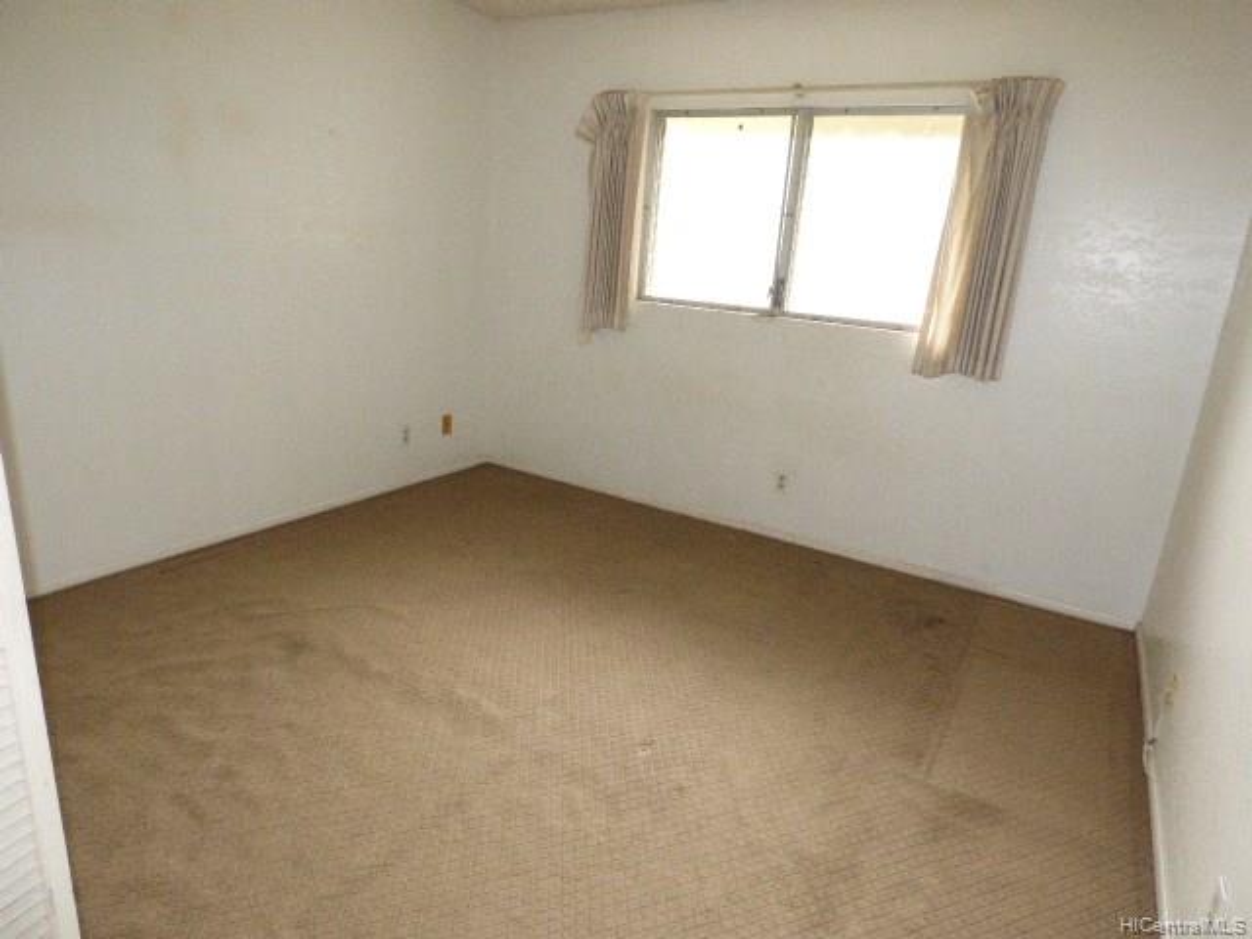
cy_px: 470
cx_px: 626
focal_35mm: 20
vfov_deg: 66.0
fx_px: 723
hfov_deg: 81.7
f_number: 2.8
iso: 800
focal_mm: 3.58
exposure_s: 1/125
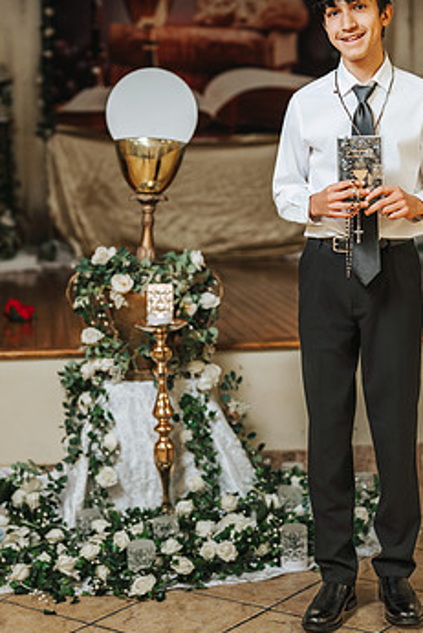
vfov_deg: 30.9
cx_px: 255
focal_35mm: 65
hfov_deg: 20.9
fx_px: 1144
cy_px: 300
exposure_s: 1/250
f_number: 1.8
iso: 400
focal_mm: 50
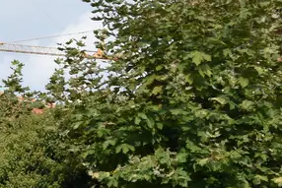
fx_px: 1420
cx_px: -347
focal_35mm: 181
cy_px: 324
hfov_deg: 10.2
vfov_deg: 7.4
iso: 200
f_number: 9
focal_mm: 27
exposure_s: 1/320
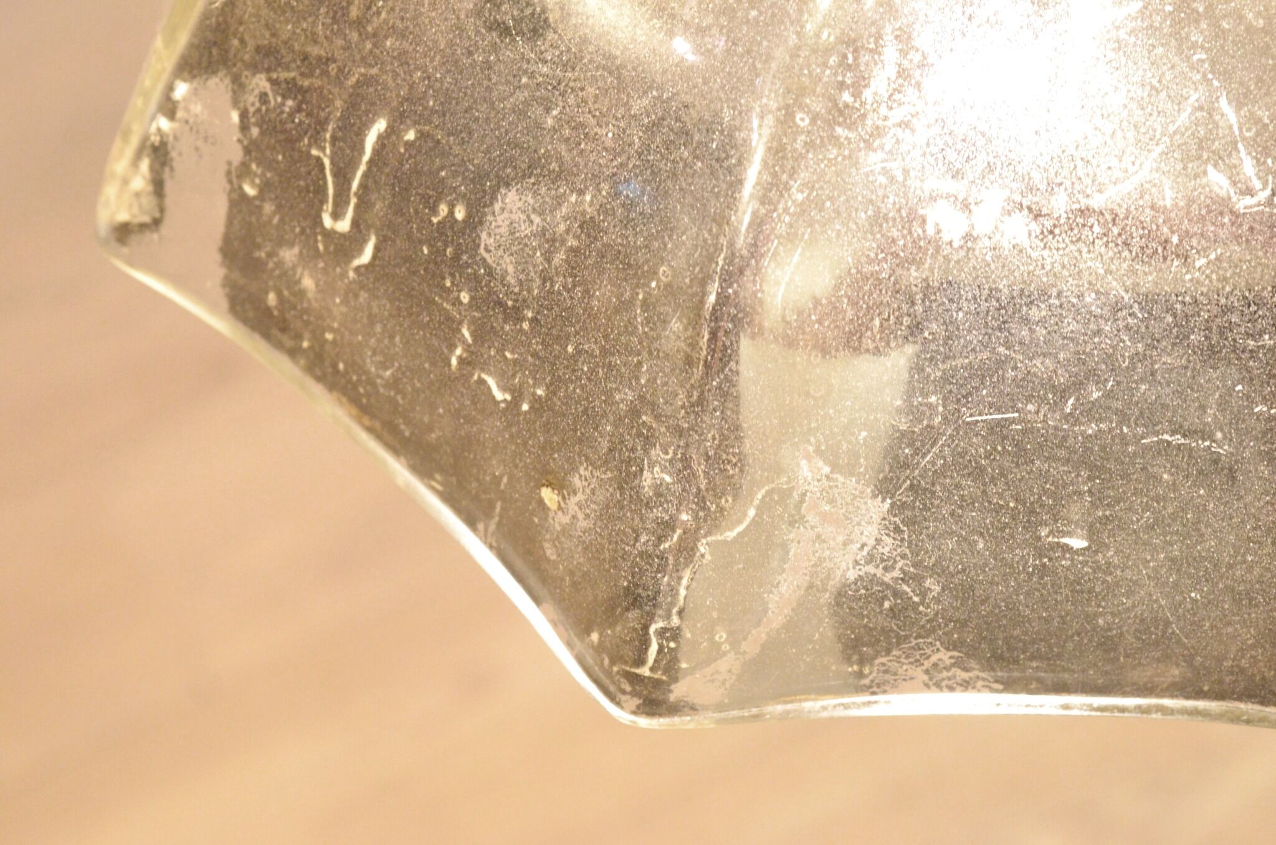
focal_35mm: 82
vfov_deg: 16.5
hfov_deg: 24.7
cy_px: 422
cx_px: 638
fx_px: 2918
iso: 4000
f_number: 11
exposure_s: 1/50
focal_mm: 55
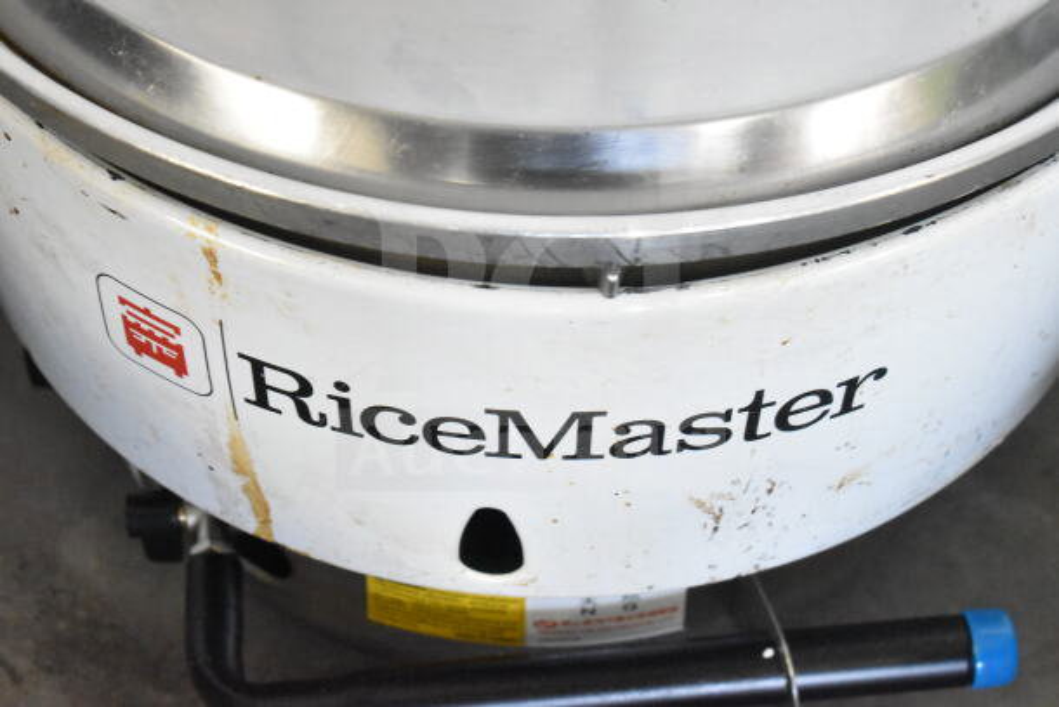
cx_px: 530
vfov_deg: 16.6
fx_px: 2427
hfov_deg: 24.6
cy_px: 354
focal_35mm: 82
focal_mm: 55
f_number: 5.6
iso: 10000
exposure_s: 1/100
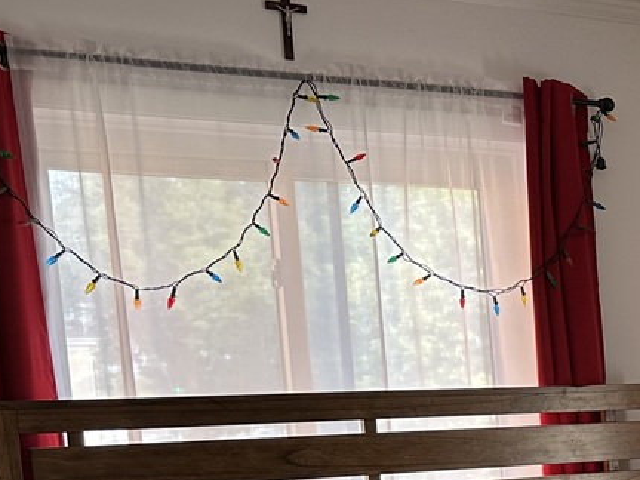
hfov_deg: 21.1
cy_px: 556
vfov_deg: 17.7
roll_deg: +2.9
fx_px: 1479
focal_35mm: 80
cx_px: 926
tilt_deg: -6.0
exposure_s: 1/121
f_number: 1.78
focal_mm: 6.86
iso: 125
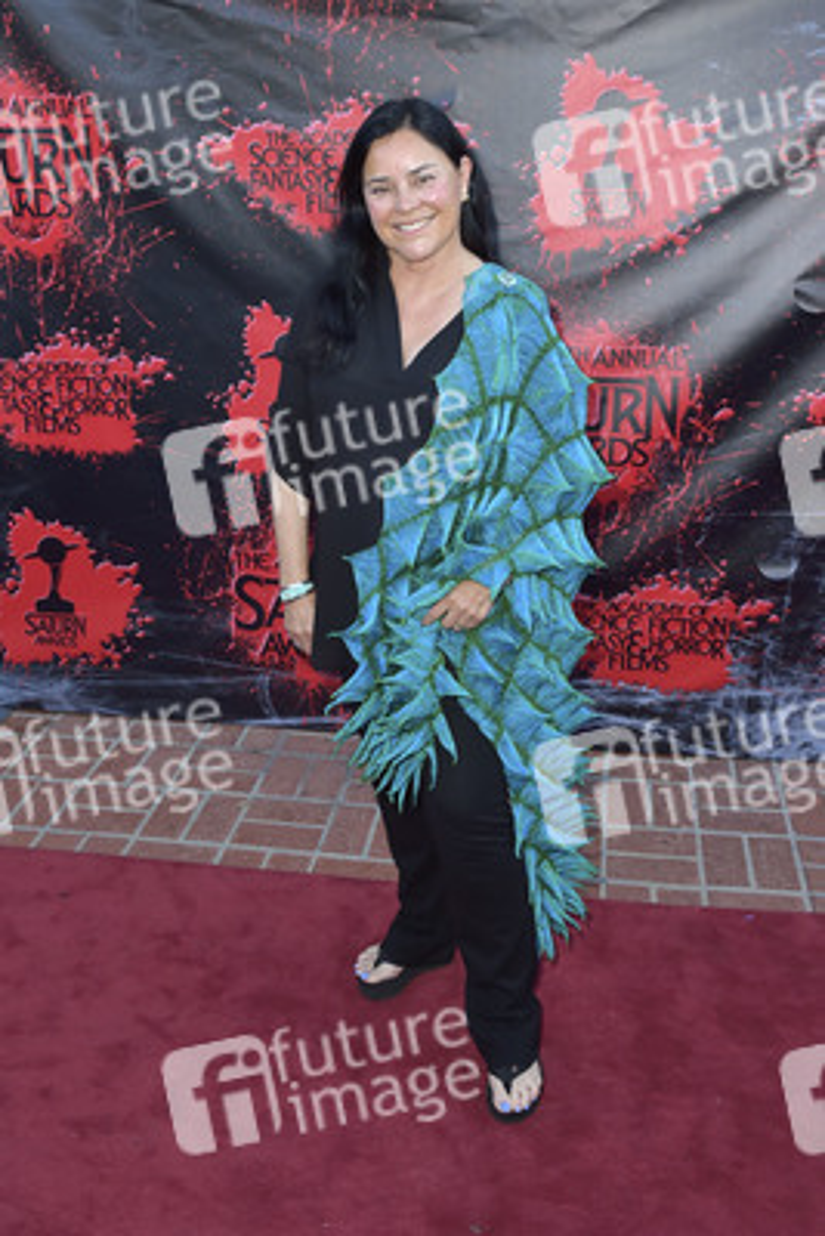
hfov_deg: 42.4
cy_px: 618
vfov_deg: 60.3
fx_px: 1065
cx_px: 412
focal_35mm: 31
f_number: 6.3
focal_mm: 31
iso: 250
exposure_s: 1/250
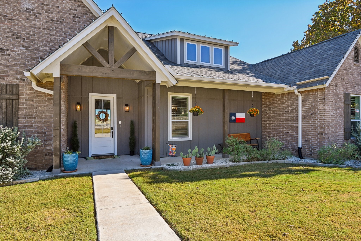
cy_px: 120
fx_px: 221
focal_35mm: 22
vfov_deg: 57.2
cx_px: 180
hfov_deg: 78.6
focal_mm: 22
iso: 400
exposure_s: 1/320
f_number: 8
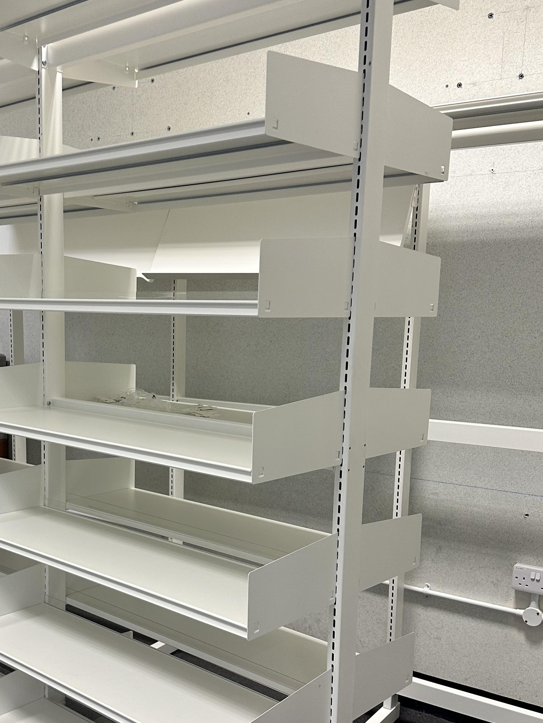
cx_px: 164
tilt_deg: -10.3
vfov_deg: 47.5
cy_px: 439
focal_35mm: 39
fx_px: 816
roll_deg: -1.5
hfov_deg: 36.3
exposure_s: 1/50
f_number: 1.78
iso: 125
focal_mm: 6.86
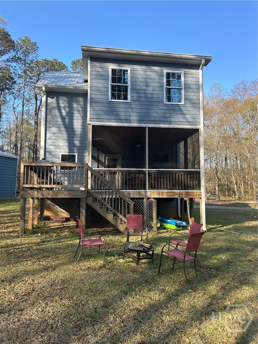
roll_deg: -1.2
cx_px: 129
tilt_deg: +4.8
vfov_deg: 67.3
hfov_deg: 53.1
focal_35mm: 26
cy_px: 172
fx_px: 258
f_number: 1.5
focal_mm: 5.7
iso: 50
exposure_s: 1/965
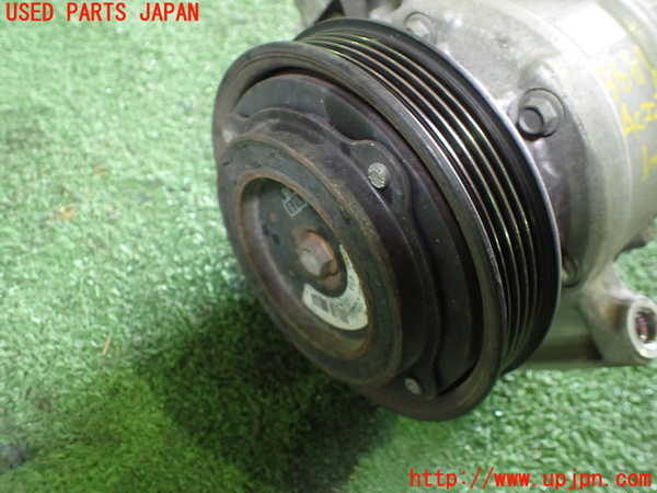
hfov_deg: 60.0
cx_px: 328
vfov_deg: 46.8
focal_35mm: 30
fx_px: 569
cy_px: 246
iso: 800
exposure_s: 1/30
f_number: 2.3
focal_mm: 5.4
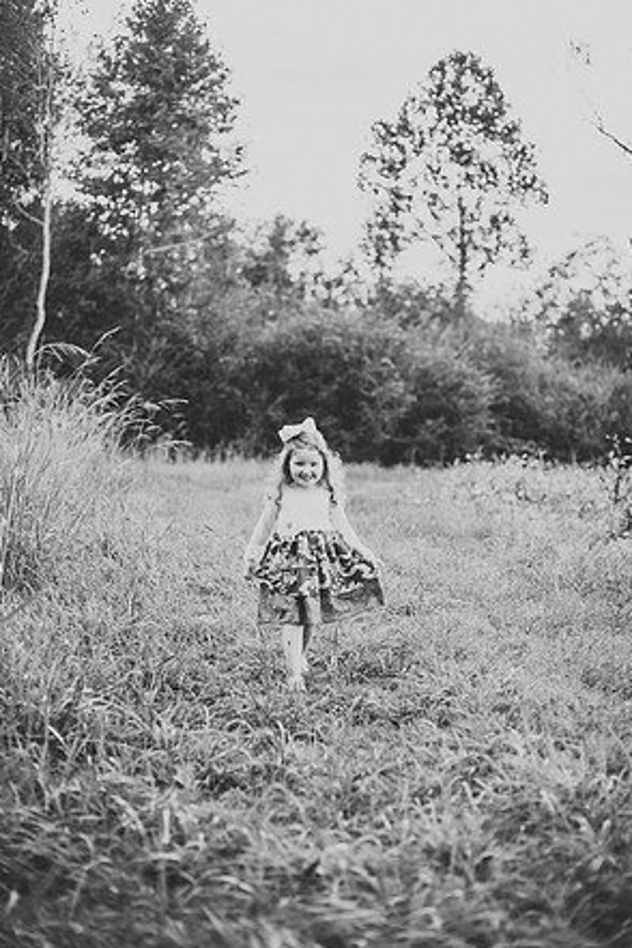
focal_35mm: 51
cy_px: 477
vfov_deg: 38.9
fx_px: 1343
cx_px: 314
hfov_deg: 26.5
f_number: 2
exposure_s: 1/800
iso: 400
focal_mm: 50
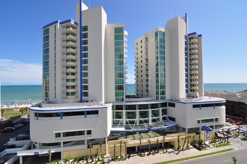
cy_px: 82
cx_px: 124
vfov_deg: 71.9
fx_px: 113
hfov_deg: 95.0
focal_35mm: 16
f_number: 10
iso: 250
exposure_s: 1/400
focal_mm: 11
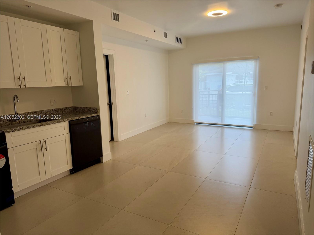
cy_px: 118
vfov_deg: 56.8
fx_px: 218
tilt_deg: -9.0
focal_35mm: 24
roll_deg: +1.6
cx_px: 157
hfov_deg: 71.6
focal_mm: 6.76
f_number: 1.78
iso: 125
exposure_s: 1/120
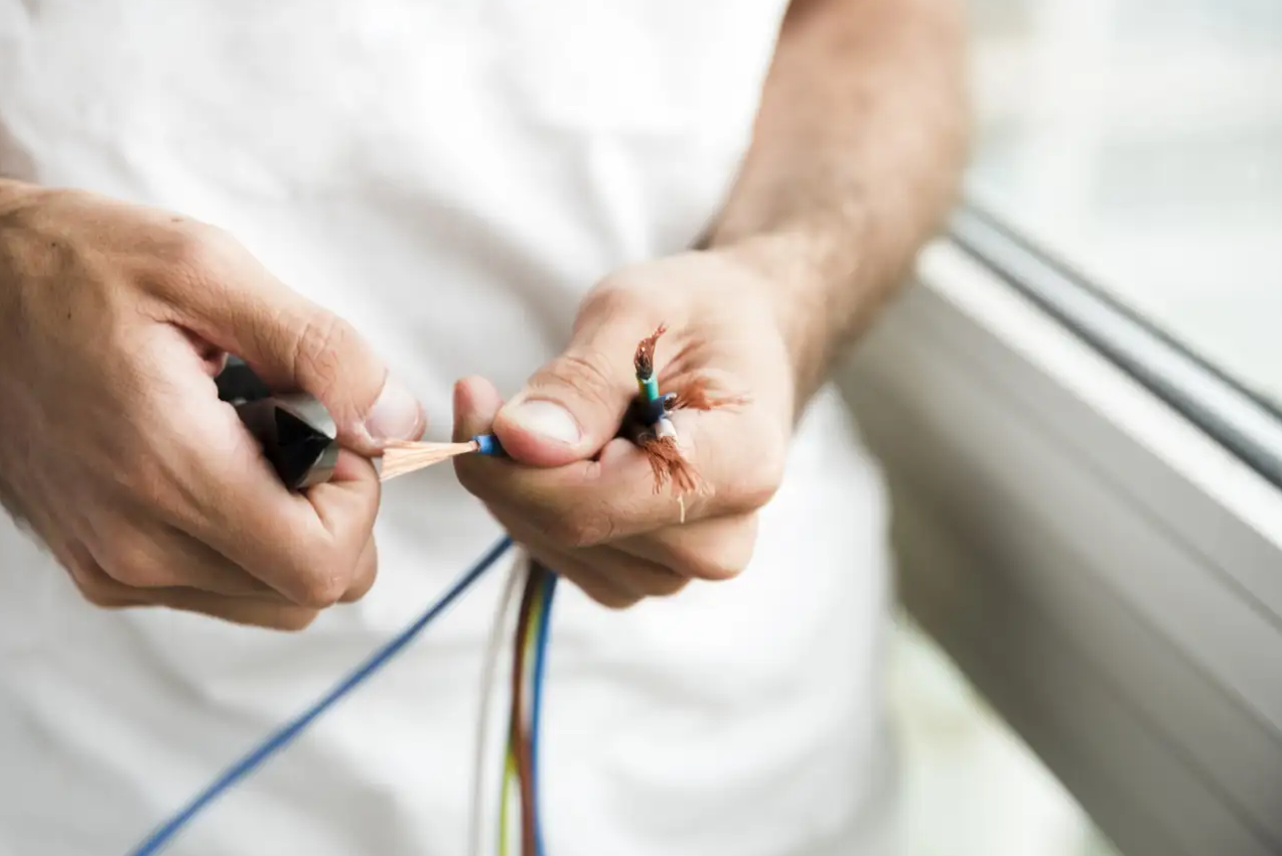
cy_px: 448
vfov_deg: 17.7
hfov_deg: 26.3
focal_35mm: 77
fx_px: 2743
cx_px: 599
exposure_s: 1/160
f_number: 3.5
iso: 160
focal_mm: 70
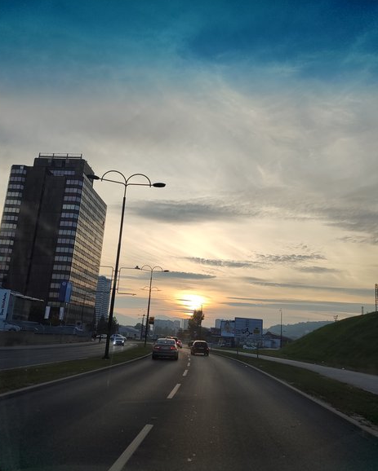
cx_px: 184
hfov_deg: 53.2
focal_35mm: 27
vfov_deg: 63.9
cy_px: 256
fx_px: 377
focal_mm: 5.95
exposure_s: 1/356
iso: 50
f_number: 1.89
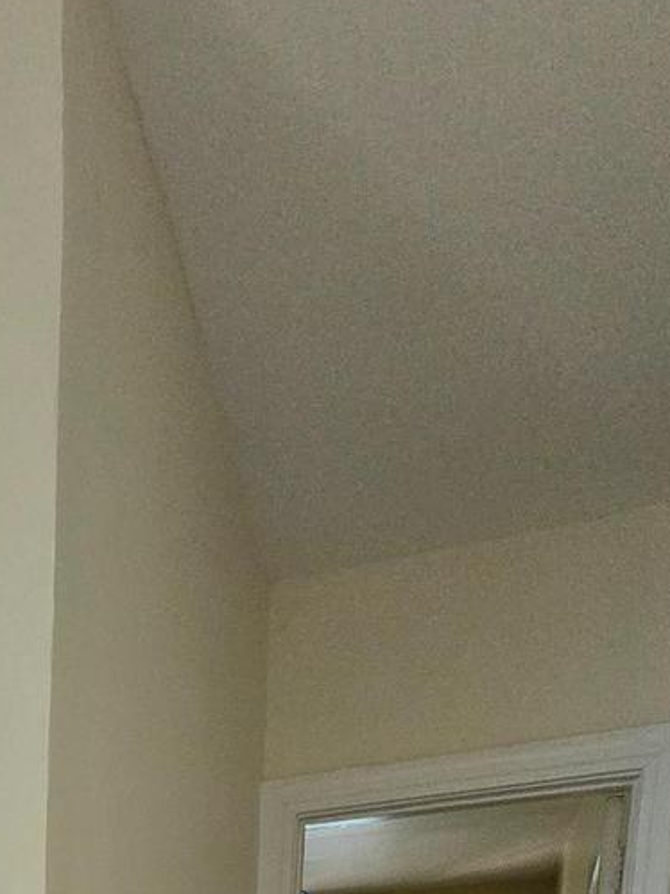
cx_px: -77
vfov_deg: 29.3
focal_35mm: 40
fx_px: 1033
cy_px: 1329
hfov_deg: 31.6
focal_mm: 2.2
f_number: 2.2
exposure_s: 1/60
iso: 640
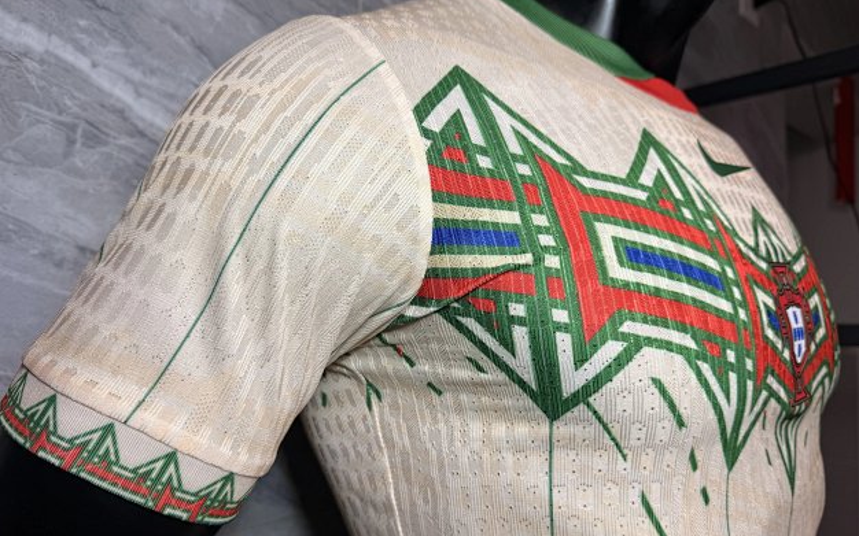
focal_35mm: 26
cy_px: 296
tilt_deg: +1.6
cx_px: 428
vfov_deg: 47.5
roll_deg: +0.9
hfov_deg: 70.4
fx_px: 609
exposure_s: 1/100
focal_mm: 6.76
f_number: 1.78
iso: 64
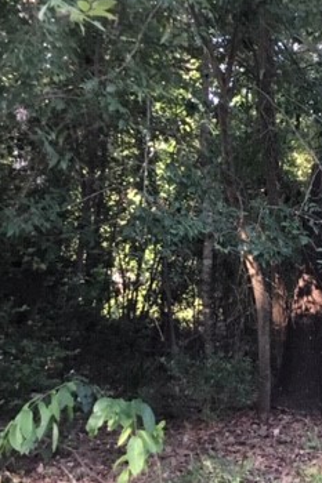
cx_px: 365
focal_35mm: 59
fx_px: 792
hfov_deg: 21.6
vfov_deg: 33.9
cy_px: 254
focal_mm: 3.3
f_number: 2.4
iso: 25
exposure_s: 1/30
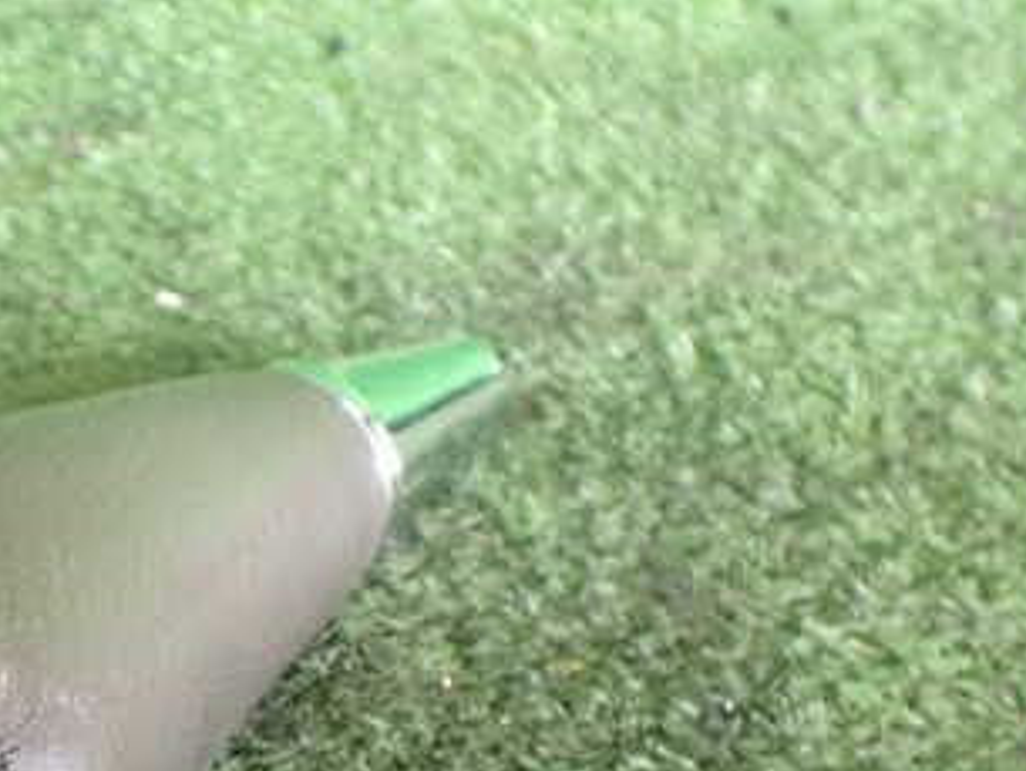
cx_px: 87
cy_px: 646
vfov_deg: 24.3
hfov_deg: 31.1
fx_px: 1749
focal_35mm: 59
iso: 800
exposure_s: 1/100
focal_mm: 5.4
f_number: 2.3
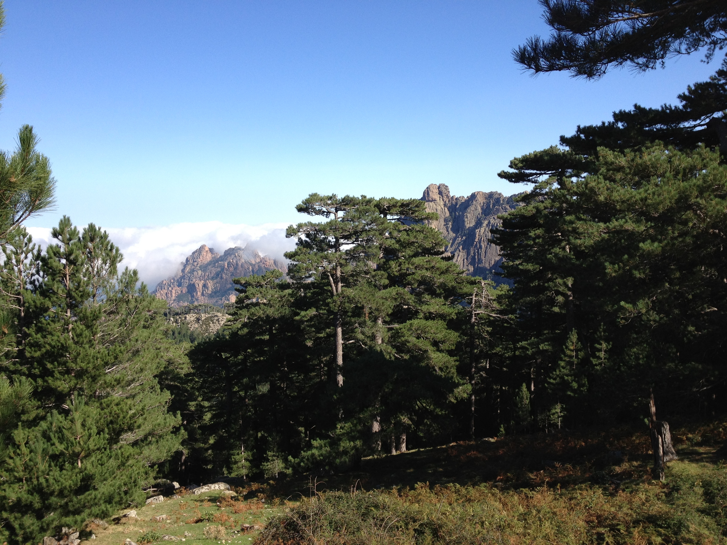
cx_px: 364
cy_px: 272
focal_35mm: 35
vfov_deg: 40.7
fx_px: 735
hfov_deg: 52.6
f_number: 2.4
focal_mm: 4.28
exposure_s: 1/1200
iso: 64
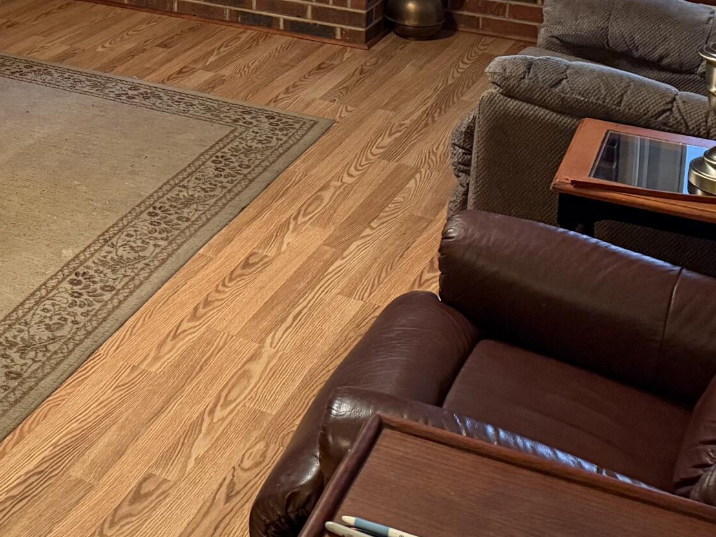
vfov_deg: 20.5
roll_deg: +0.4
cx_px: -37
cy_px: -171
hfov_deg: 27.7
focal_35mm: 65
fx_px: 1344
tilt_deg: -8.1
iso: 640
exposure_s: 1/60
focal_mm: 6.76
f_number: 1.78
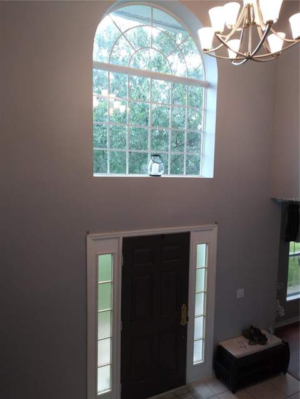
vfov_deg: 67.3
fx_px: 300
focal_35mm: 26
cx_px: 150
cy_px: 200
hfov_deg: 53.1
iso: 100
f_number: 2.2
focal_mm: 3.52
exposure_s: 1/40
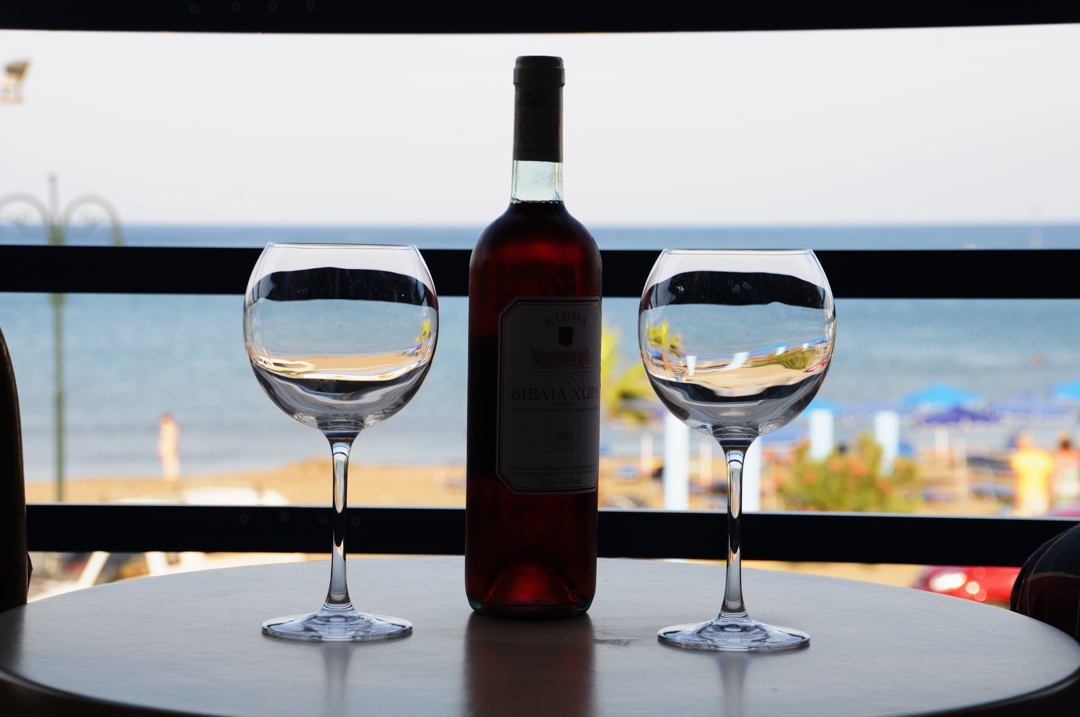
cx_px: 540
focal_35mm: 75
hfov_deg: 27.0
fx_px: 2247
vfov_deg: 18.1
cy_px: 358
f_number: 8
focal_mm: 50
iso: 200
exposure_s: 1/250
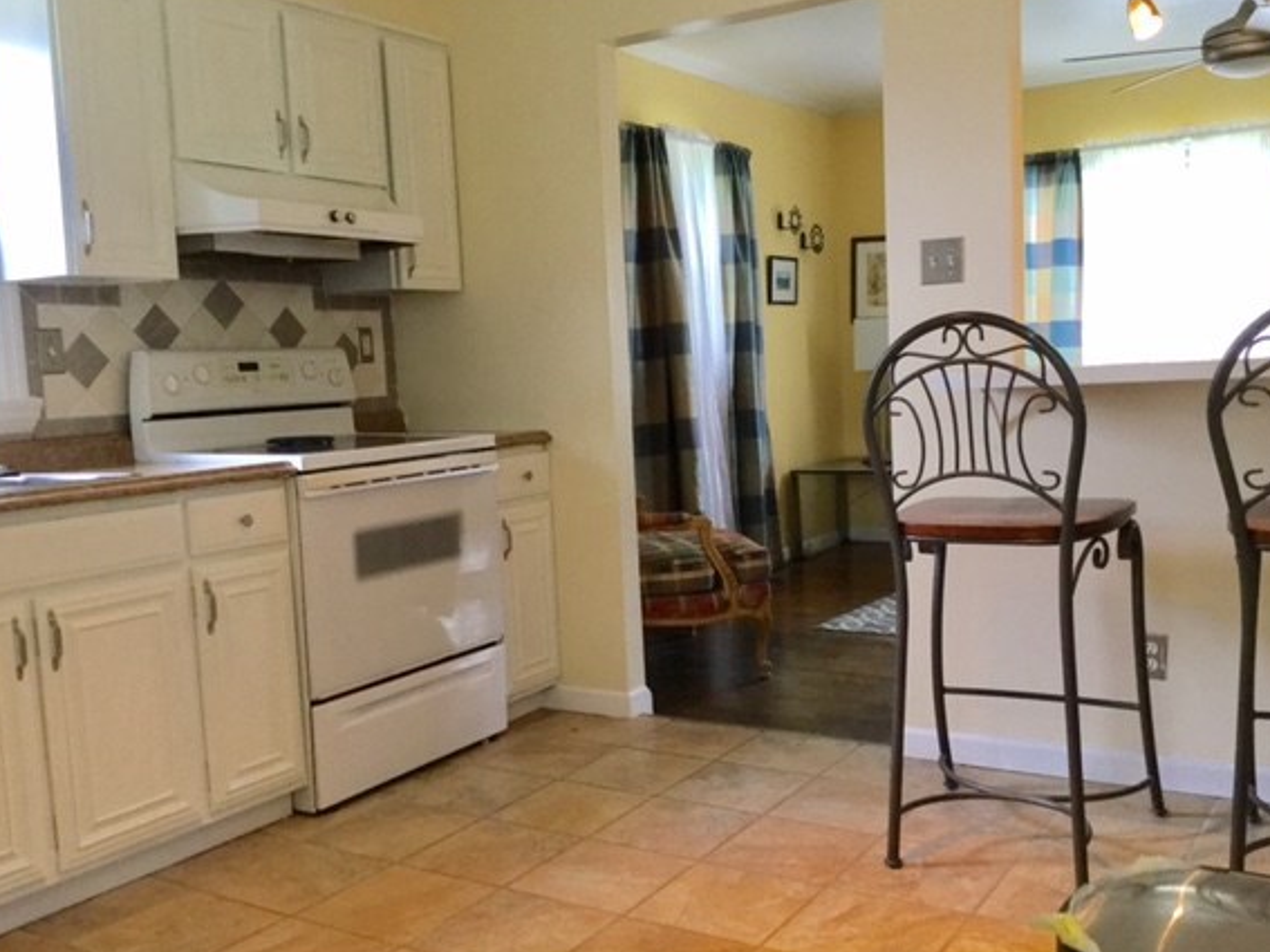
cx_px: 656
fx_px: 1284
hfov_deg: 52.6
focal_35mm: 35
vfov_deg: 40.7
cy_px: 477
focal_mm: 3.3
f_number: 2.4
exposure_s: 1/30
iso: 32
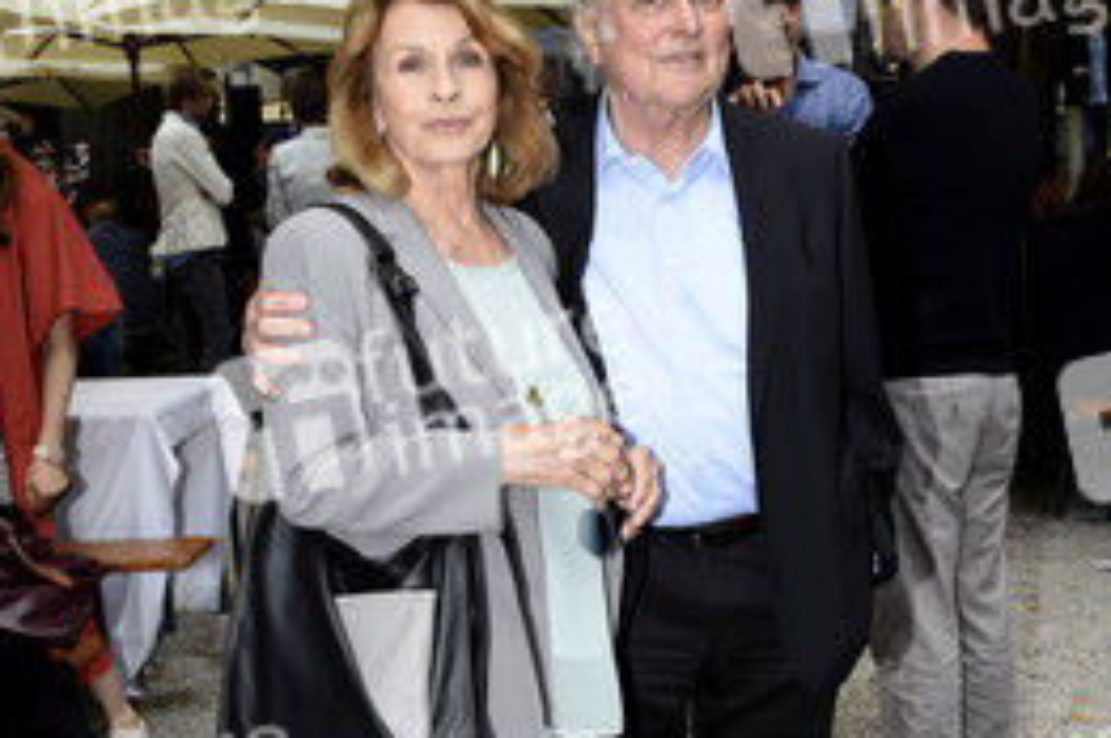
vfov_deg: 24.1
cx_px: 551
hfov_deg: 36.3
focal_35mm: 55
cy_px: 615
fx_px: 1695
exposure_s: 1/160
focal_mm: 24
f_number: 7.1
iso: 320
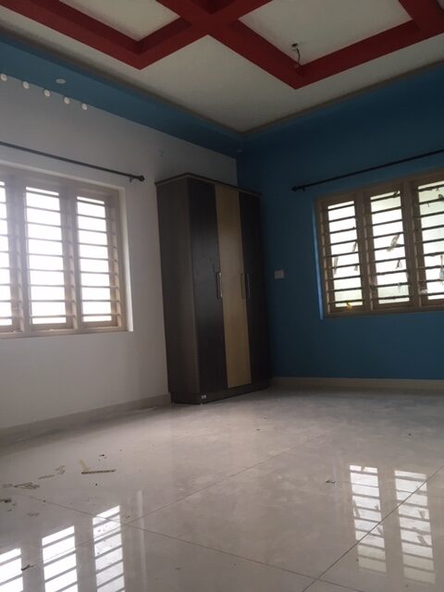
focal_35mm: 29
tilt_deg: +3.1
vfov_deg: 61.7
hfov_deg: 48.2
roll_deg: +4.0
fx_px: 496
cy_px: 296
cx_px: 222
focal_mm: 4.15
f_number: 2.2
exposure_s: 1/33
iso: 25
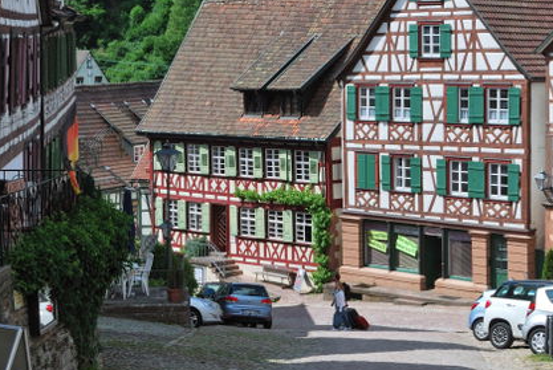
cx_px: 280
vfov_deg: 13.6
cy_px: 83
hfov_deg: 20.4
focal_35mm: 100
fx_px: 1540
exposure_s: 1/160
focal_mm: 29
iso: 100
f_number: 11
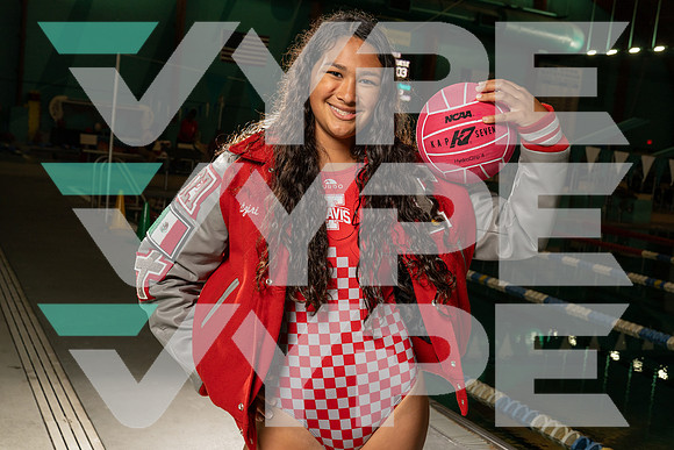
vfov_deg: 29.9
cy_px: 225
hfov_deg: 43.6
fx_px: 843
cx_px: 337
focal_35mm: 45
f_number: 8
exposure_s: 1/250
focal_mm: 45
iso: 500
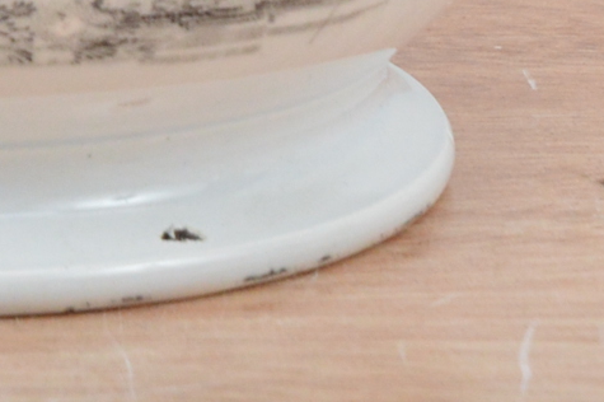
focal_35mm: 665
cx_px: -201
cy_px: -757
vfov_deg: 2.0
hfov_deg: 3.1
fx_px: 11149
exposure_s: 1/200
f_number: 11
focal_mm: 70
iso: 800
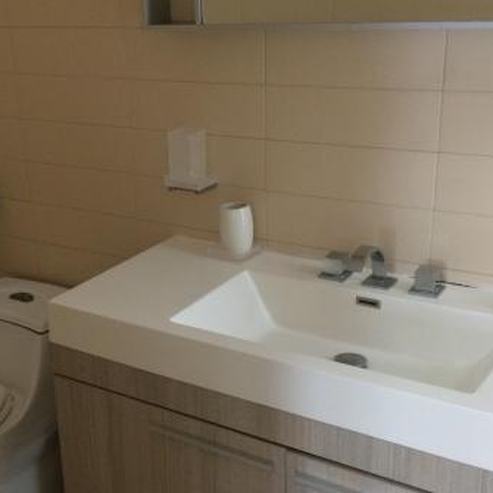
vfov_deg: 34.6
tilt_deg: -24.3
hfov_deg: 34.3
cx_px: 160
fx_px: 790
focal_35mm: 49
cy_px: 281
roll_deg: +2.2
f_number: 2.2
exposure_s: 1/24
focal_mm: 4.15
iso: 320
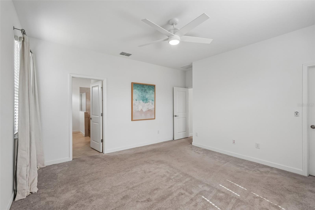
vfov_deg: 73.7
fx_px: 140
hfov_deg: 96.7
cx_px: 158
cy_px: 105
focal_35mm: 16
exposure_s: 1/30
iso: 400
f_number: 8
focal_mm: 16
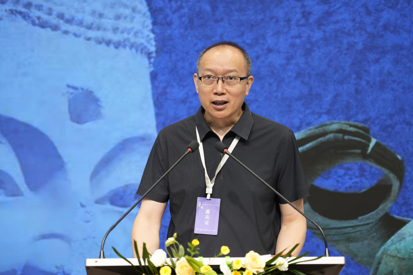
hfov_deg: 19.5
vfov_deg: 13.0
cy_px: 138
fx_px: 1205
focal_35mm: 105
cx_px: 206
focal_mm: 105
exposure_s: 1/200
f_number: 4
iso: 800
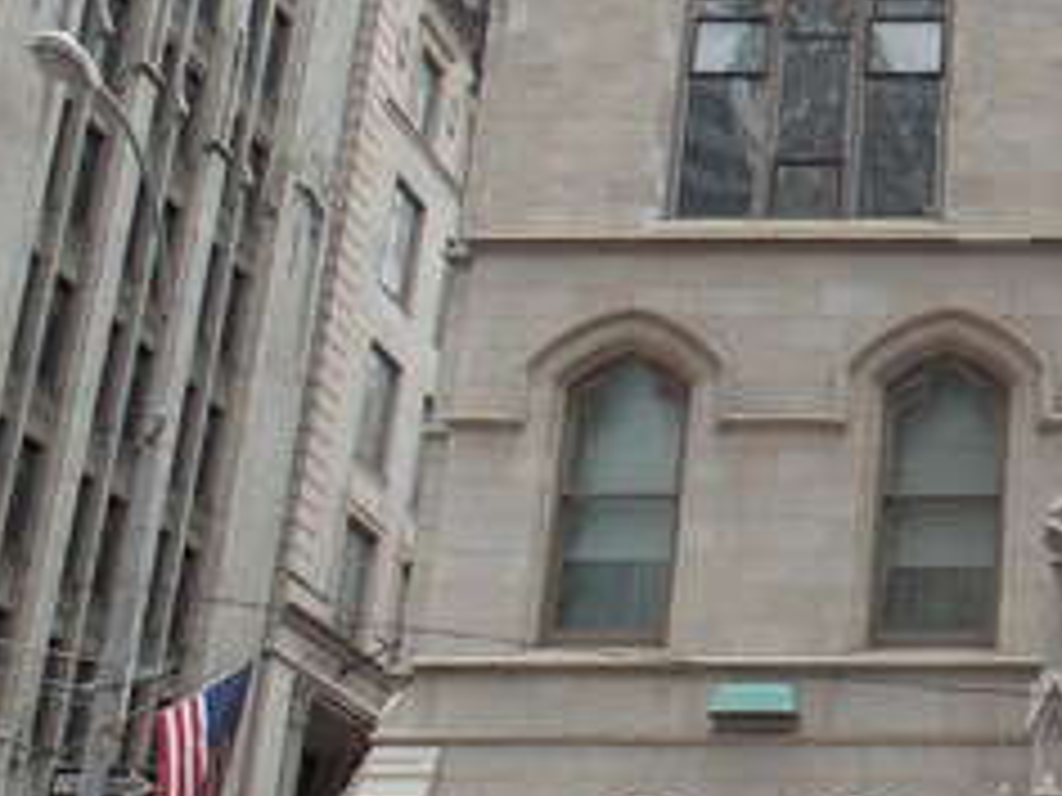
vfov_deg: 18.9
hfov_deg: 22.9
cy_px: 405
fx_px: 2393
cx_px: 1282
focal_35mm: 78
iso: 80
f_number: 3.1
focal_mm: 4
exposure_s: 1/125
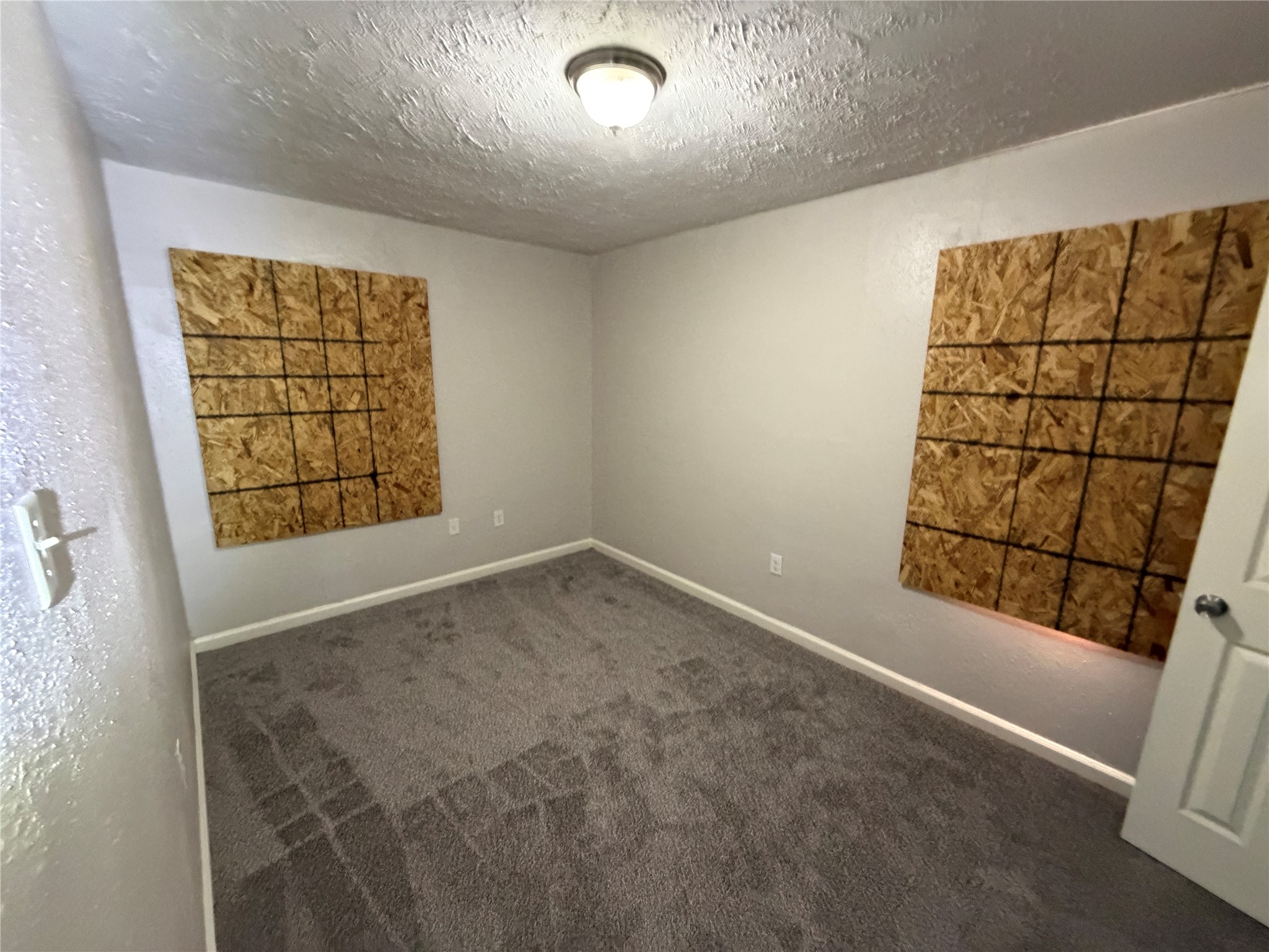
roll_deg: -0.6
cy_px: 476
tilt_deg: -7.0
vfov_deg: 85.7
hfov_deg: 102.1
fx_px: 513
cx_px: 634
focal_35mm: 14
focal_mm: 2.22
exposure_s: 1/60
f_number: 2.2
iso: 640
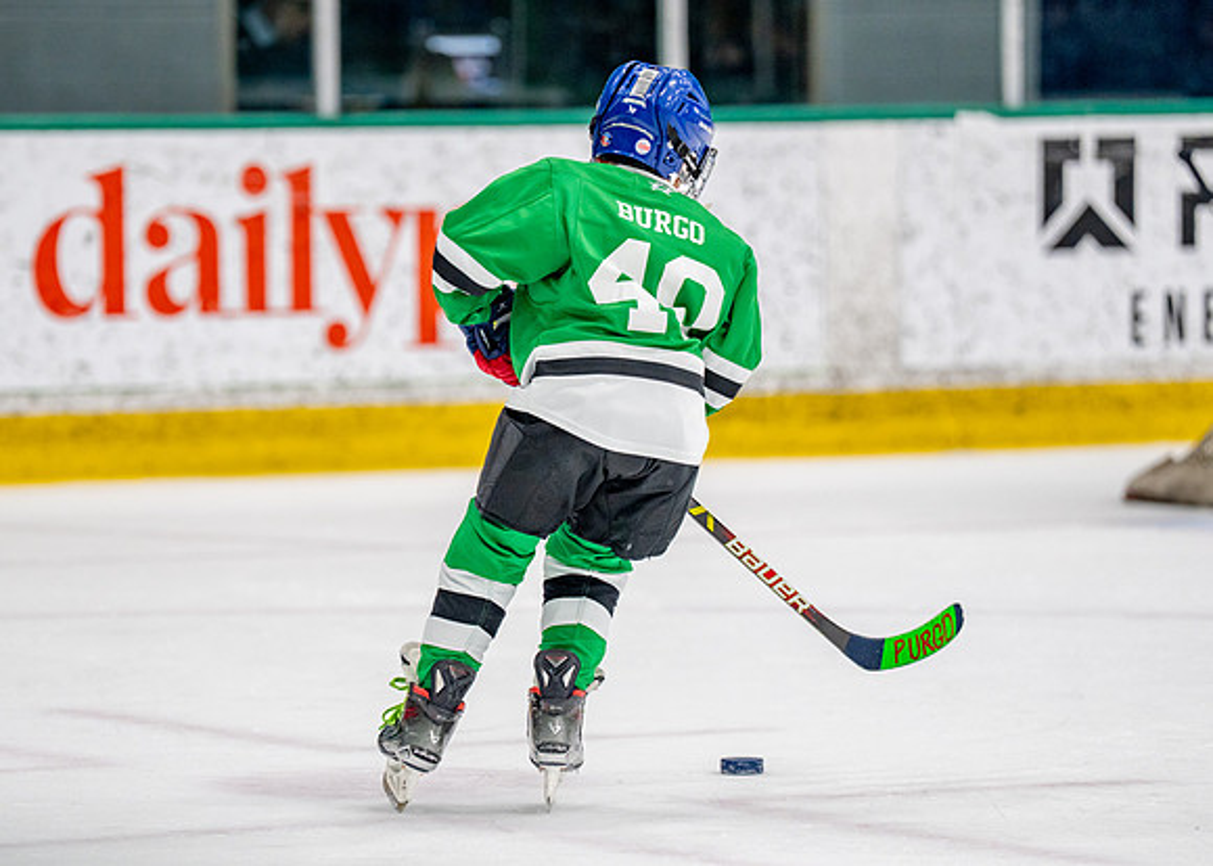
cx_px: 441
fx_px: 8277
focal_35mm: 240
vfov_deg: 6.0
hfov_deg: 8.4
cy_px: 437
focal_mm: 167
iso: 1000
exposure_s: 1/1250
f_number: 2.8
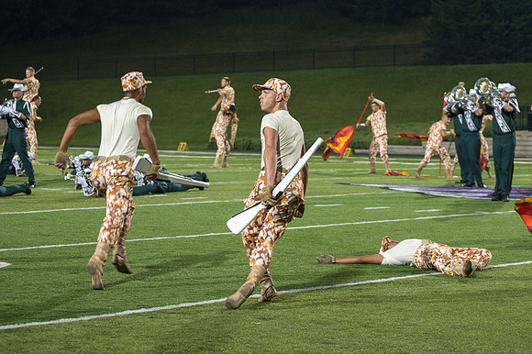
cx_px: 292
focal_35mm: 117
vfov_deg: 11.7
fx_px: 1731
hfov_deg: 17.5
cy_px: 122
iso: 1600
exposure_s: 1/160
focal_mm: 78
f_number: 4.5
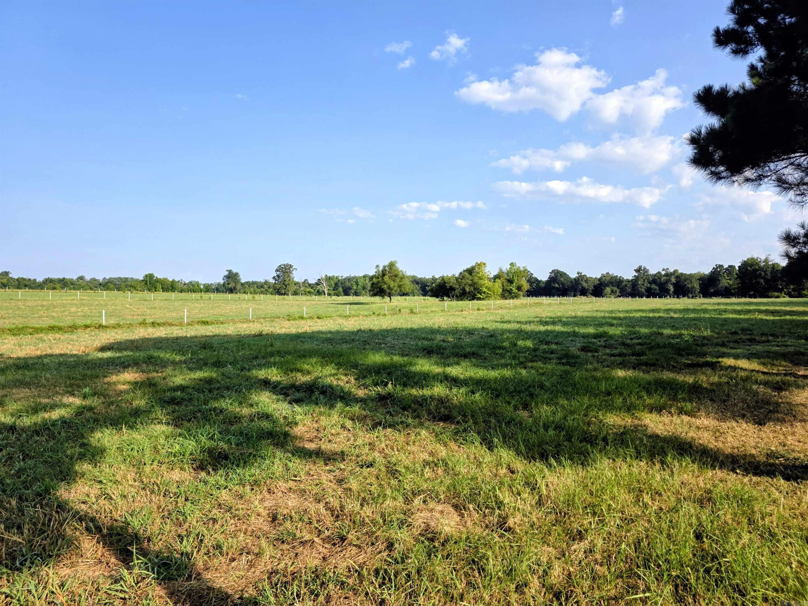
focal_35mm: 23
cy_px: 303
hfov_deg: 73.9
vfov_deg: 58.9
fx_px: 537
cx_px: 404
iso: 80
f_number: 1.7
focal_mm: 6.3
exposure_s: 1/4889
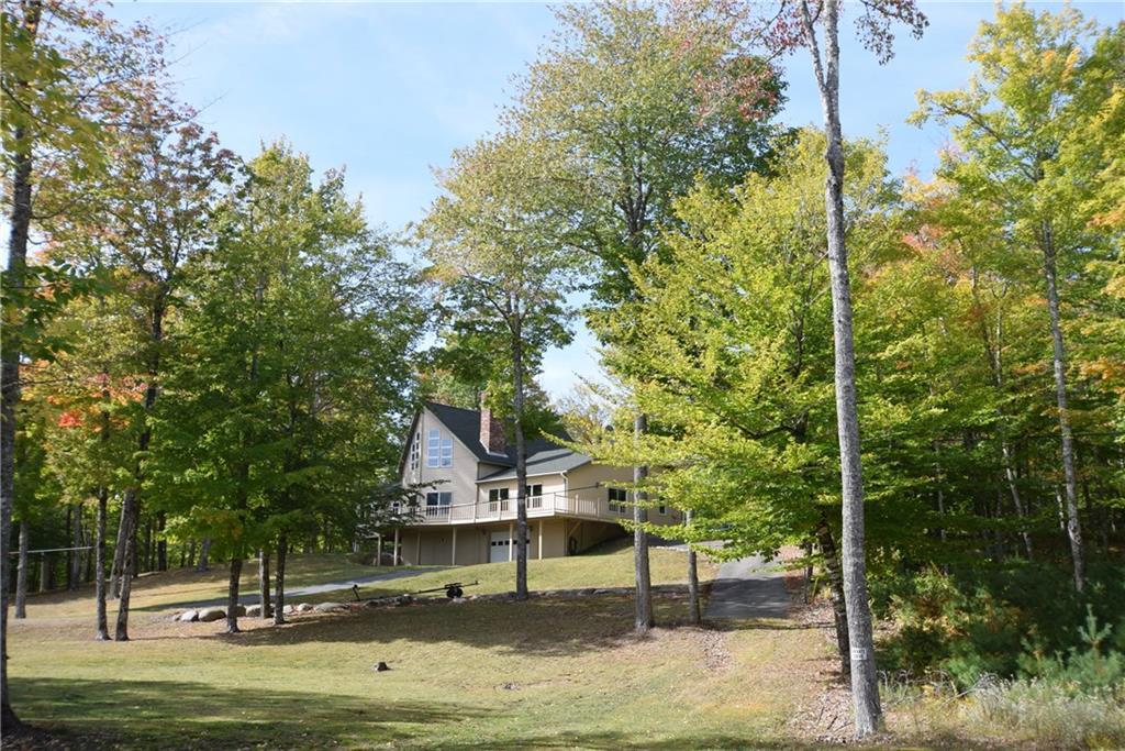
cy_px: 376
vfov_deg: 36.9
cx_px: 562
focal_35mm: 36
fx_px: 1125
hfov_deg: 53.1
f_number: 8
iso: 320
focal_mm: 24
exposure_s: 1/250
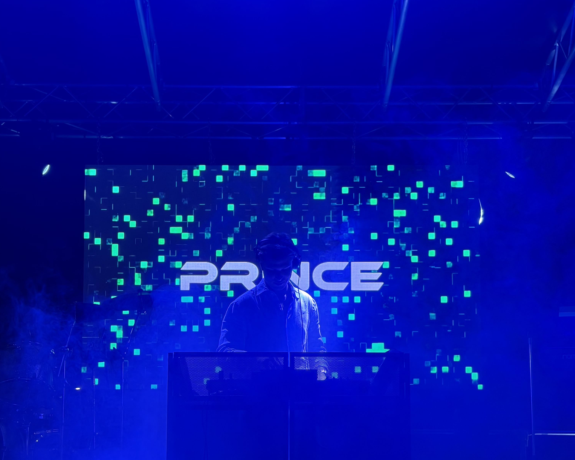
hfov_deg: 27.9
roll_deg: +0.3
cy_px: 328
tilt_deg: +8.0
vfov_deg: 22.3
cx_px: 287
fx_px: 1157
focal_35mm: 68
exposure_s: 1/60
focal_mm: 5.96
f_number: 1.6
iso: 125
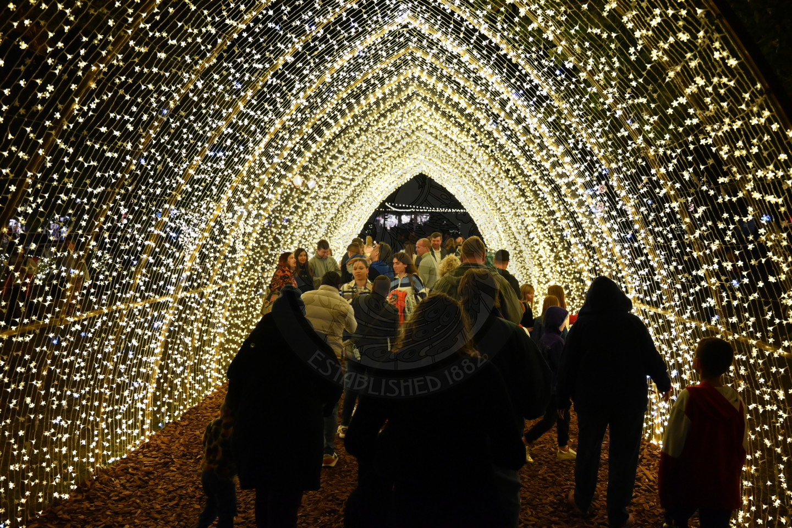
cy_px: 264
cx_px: 396
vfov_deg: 41.7
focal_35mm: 32
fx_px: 693
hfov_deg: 59.5
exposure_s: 1/125
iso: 2800
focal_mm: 31.5
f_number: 4.2
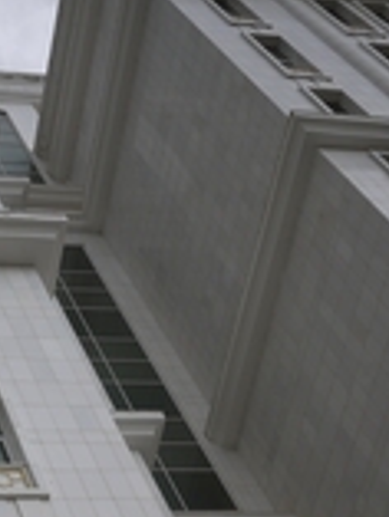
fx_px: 1526
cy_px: 441
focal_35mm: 102
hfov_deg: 14.2
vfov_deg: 19.0
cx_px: -33
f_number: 1.7
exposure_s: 1/800
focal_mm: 20
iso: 100
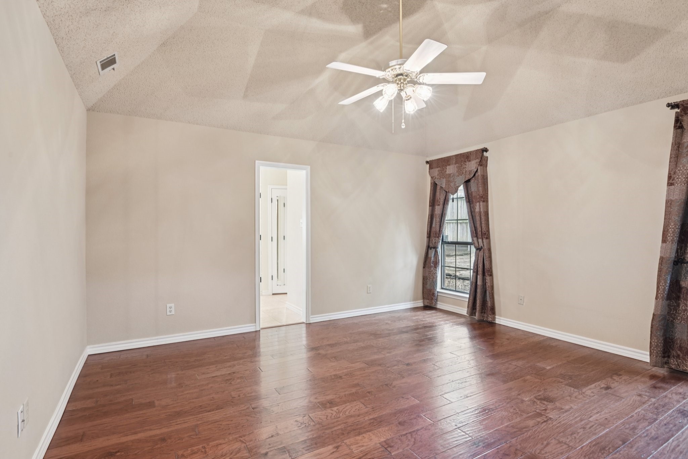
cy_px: 230
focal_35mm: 18
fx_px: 344
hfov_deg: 90.0
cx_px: 344
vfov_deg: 67.4
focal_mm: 18
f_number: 8
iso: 400
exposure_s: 1/3.33
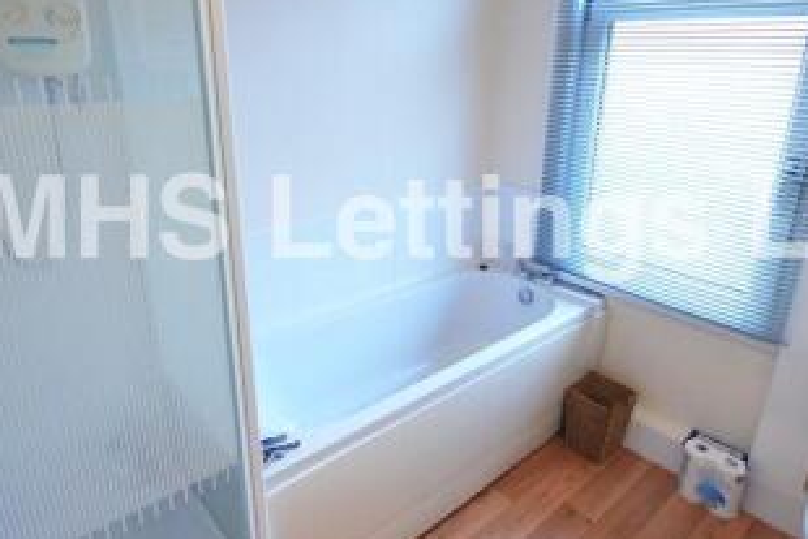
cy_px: 215
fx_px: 516
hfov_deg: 76.0
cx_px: 391
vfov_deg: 54.7
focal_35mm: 23
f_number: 5
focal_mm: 10
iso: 2500
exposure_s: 1/30
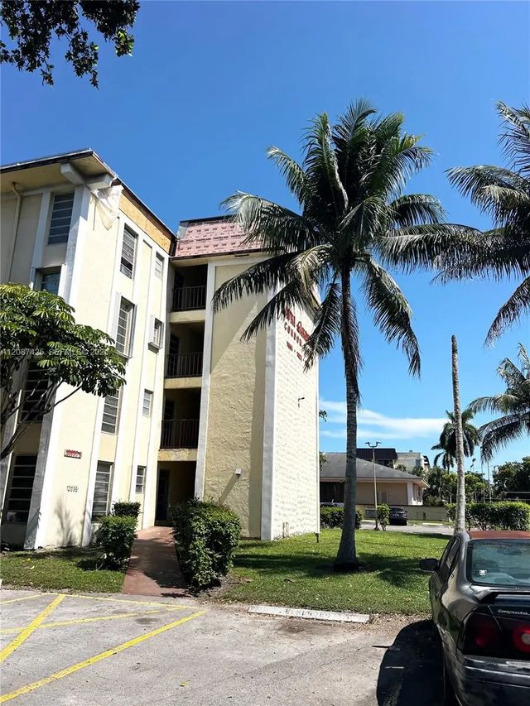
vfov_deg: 67.3
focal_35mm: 26
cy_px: 353
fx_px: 531
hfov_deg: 53.1
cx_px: 265
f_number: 1.5
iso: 50
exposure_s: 1/5319
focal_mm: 5.7
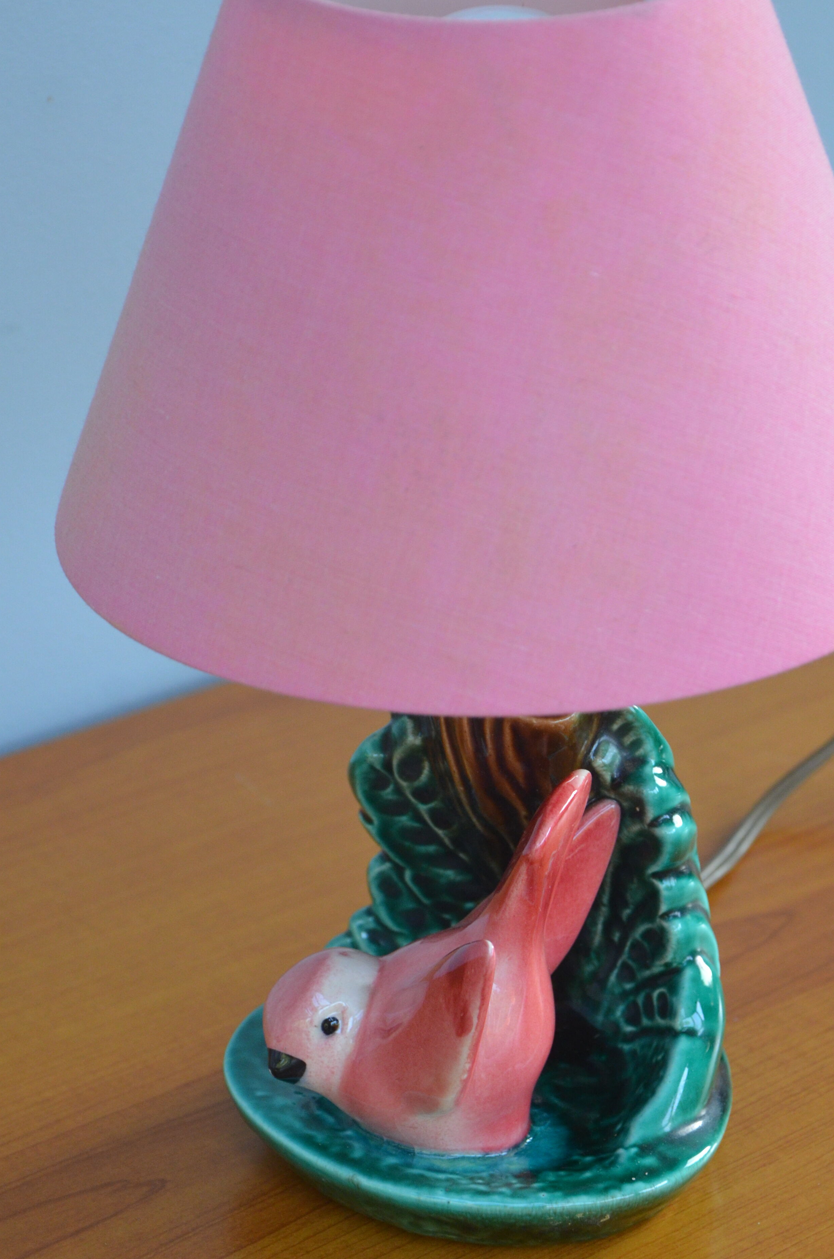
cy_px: 591
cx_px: 504
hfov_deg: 11.1
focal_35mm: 123
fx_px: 4293
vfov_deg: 16.7
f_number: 5.3
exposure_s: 1/125
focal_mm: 62
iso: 1000
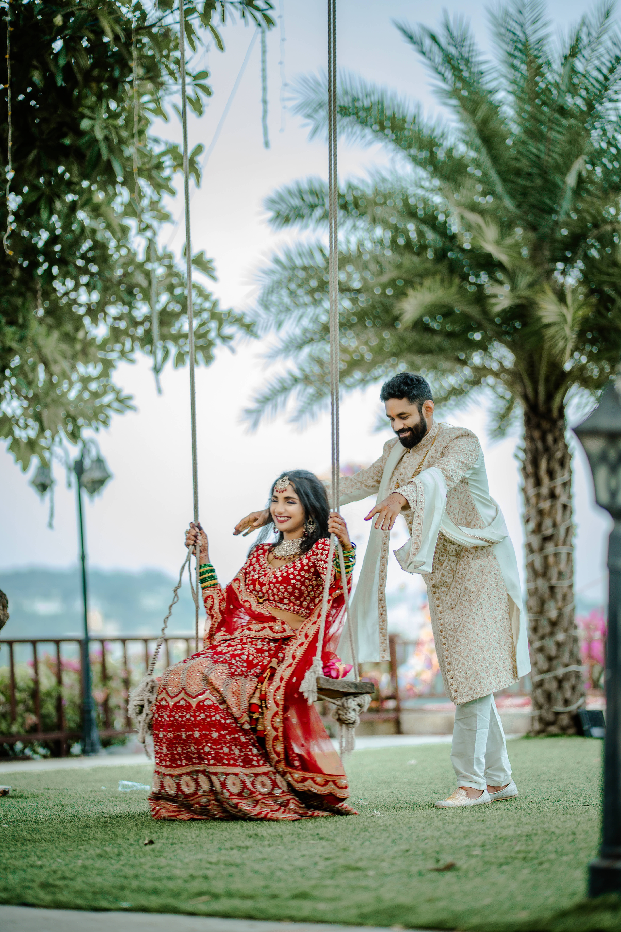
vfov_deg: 23.9
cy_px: 466
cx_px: 310
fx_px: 2199
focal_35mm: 85
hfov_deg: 16.1
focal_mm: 85
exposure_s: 1/160
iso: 200
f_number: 1.4
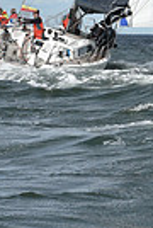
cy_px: -247
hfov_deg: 4.1
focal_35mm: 337
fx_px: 2137
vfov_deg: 5.9
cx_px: 171
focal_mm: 78
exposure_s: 1/1000
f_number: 10
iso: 320
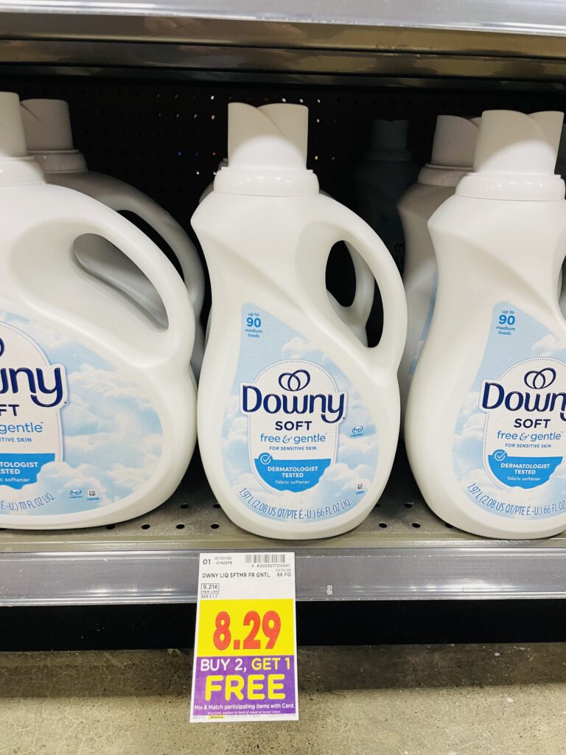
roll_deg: -1.6
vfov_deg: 67.3
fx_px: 567
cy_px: 378
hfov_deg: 53.1
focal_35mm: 26
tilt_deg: -22.9
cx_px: 283
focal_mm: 4.2
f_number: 1.6
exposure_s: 1/61
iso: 100
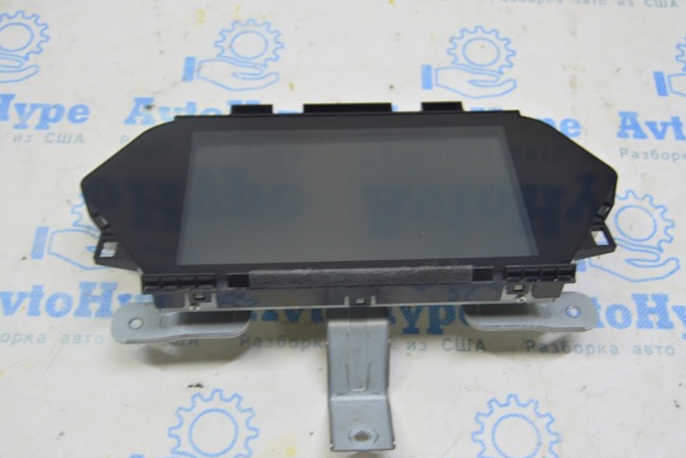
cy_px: 233
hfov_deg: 48.4
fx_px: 763
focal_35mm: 40
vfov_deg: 33.4
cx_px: 348
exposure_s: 1/20
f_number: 5.6
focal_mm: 26
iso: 400
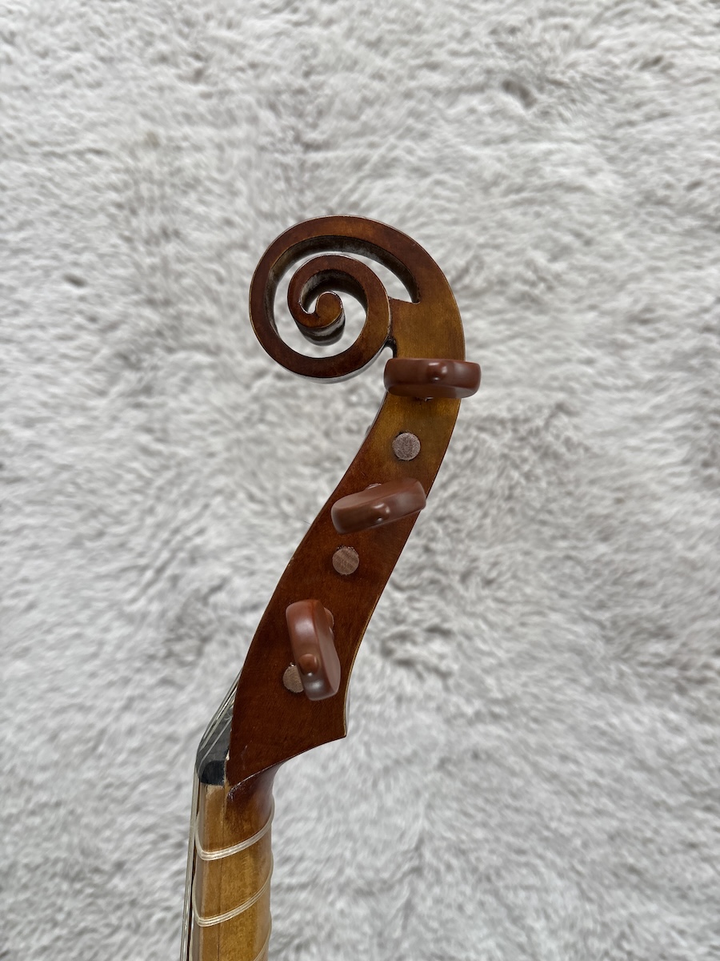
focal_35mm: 26
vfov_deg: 67.3
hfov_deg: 53.1
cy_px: 480
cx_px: 360
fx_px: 721
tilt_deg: -85.1
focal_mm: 5.96
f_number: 1.6
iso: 125
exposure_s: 1/121
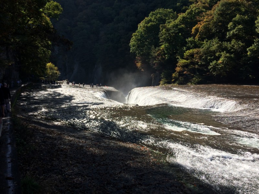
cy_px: 97
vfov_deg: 48.2
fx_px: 217
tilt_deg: -7.8
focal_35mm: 29
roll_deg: -1.3
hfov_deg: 61.7
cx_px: 130
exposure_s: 1/1026
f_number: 2.2
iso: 32
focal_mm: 4.15
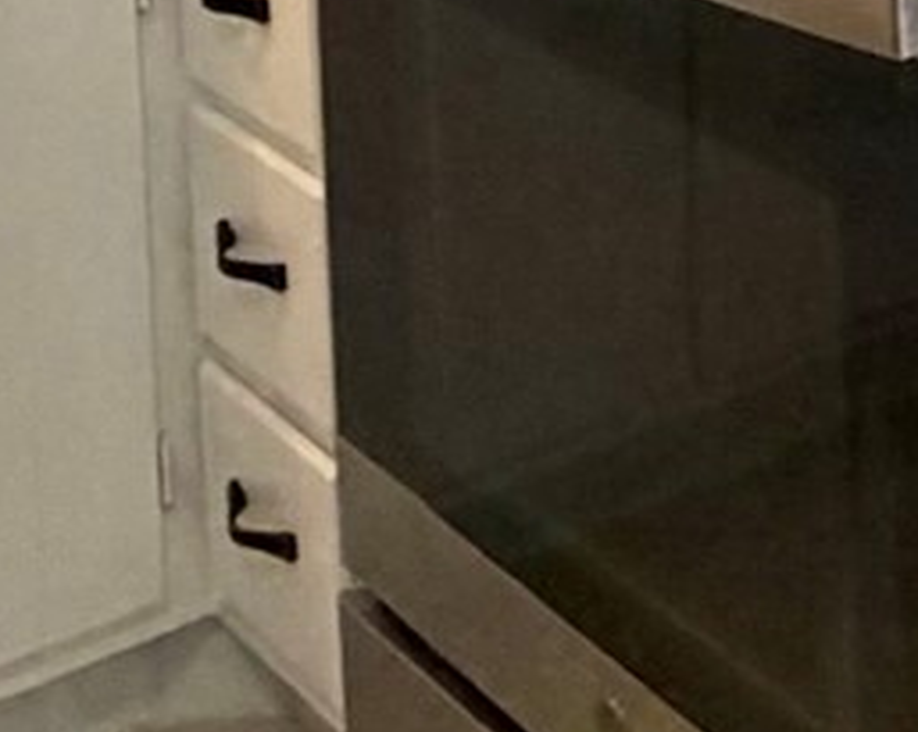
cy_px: -971
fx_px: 2958
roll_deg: +2.3
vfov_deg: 11.8
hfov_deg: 16.4
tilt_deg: -1.9
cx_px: 1272
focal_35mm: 109
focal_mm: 2.22
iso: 250
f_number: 2.2
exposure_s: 1/60
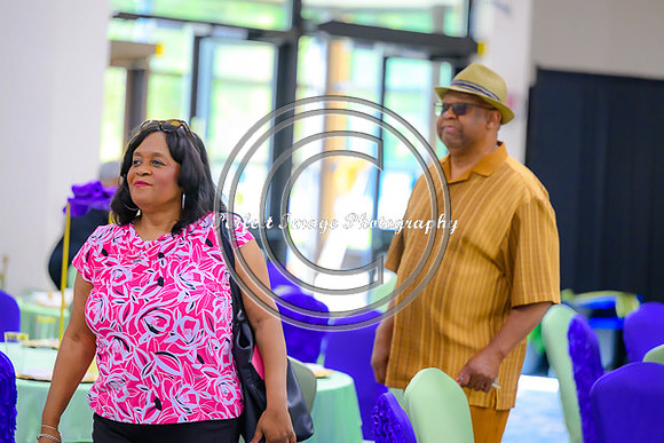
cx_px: 332
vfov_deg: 11.0
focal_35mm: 125
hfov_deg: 16.4
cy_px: 222
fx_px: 2306
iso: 3200
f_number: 2.8
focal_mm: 125
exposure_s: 1/200
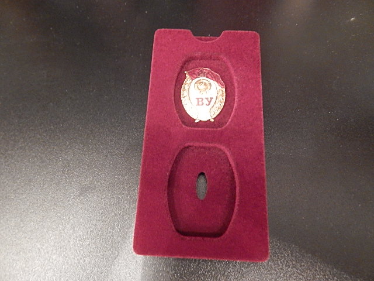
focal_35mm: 23
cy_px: 140
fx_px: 248
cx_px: 187
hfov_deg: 73.9
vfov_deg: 58.9
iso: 800
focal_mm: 4
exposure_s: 1/5
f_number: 3
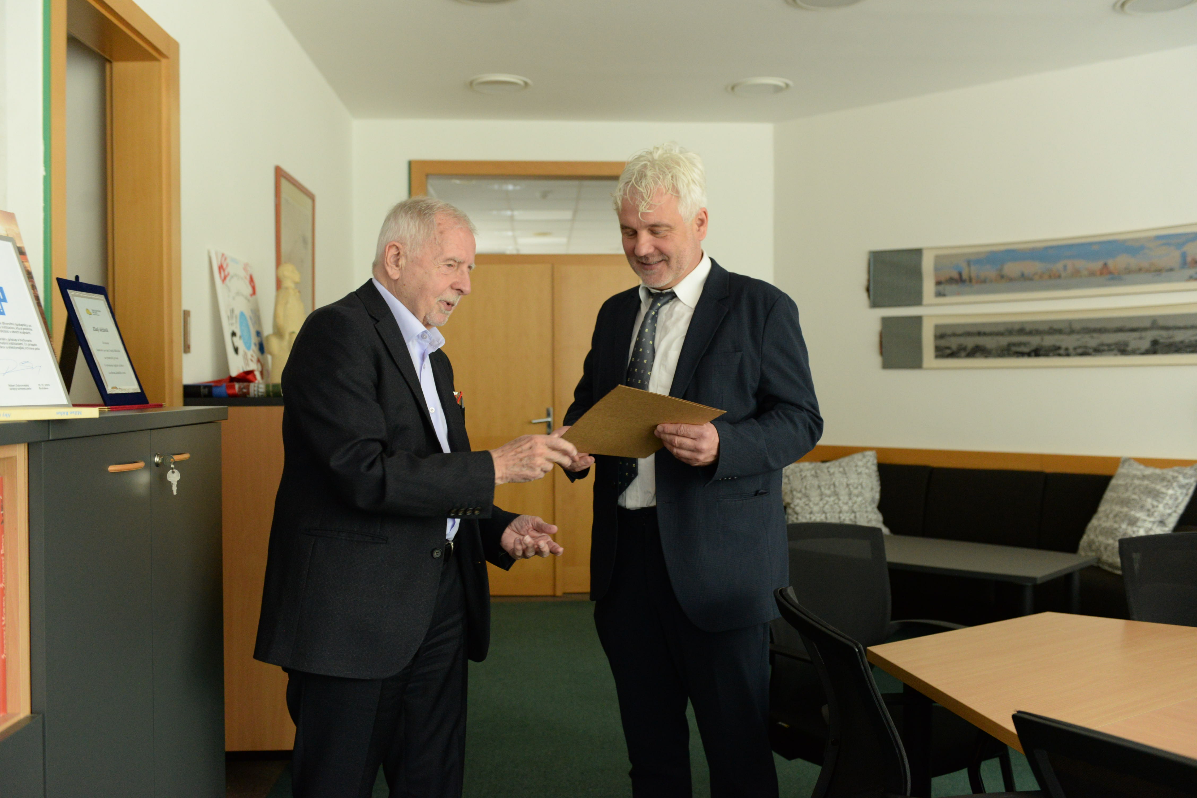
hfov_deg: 58.7
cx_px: 598
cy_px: 399
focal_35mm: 32
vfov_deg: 41.1
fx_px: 1064
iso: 2500
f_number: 4
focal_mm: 32
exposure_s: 1/125
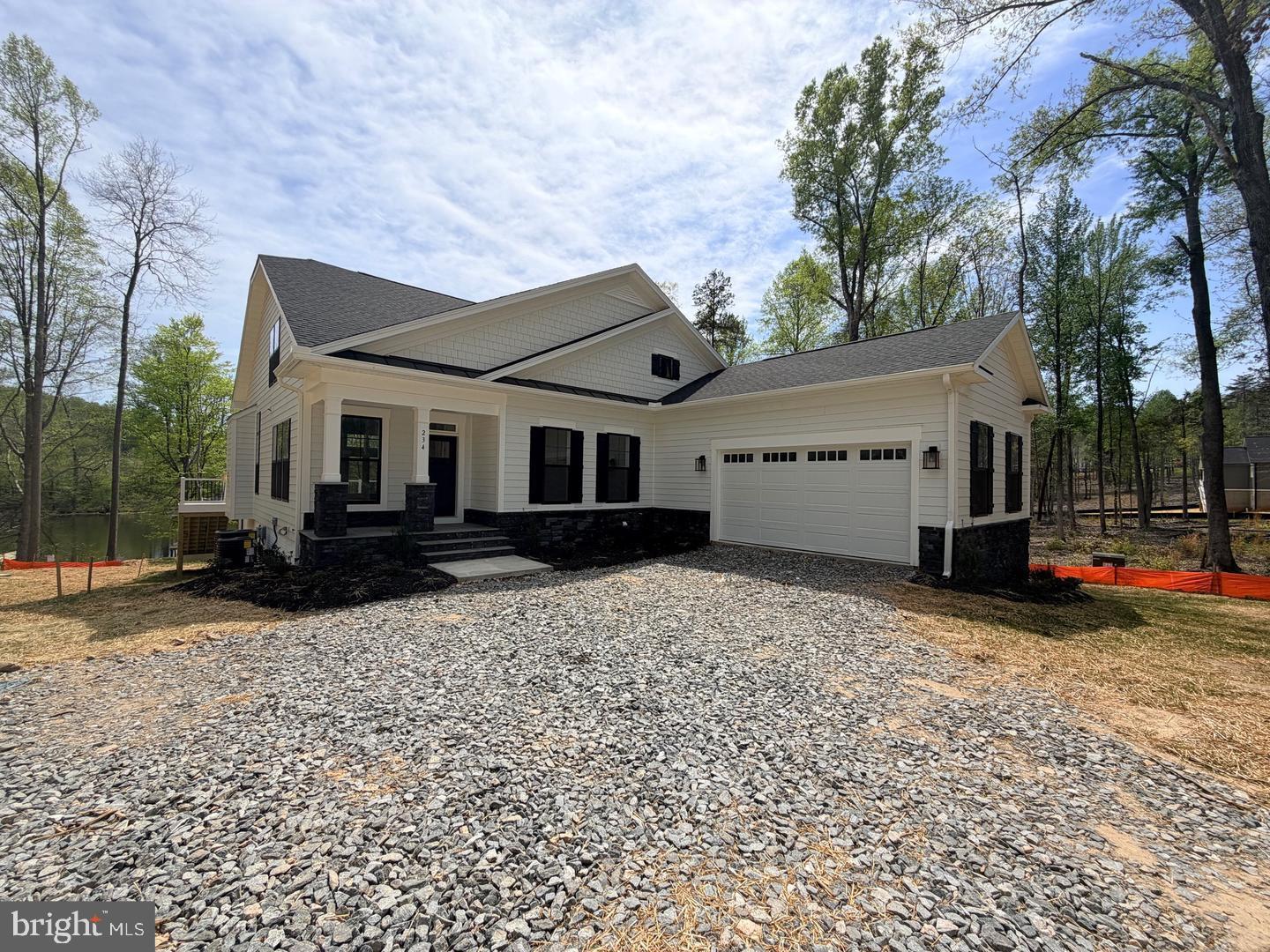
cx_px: 635
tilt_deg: +0.8
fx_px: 514
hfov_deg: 102.1
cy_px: 476
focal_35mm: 14
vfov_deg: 85.7
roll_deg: -0.7
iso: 20
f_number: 2.2
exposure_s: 1/1167
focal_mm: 2.22
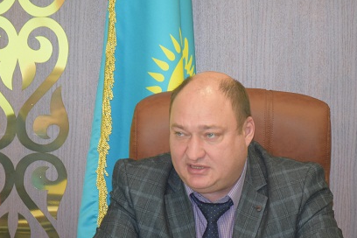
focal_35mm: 232
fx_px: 2298
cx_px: 193
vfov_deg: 5.9
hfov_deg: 8.9
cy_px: 171
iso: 2200
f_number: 5.6
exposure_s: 1/60
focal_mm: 105
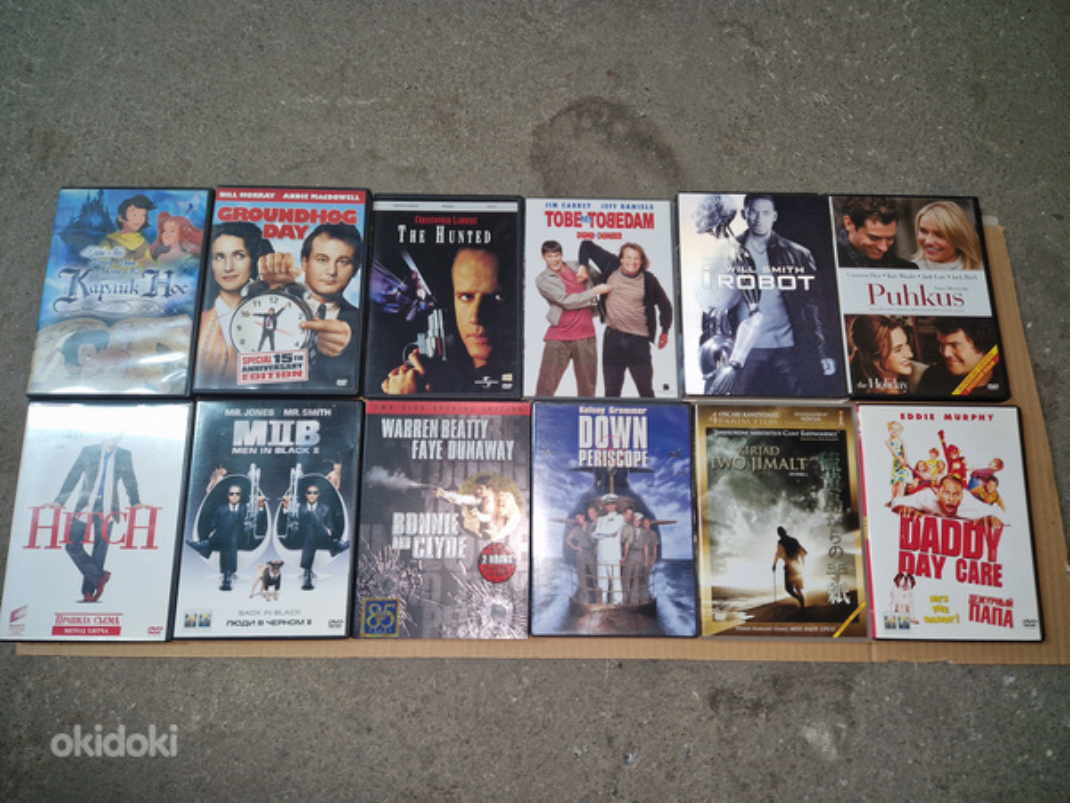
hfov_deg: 73.9
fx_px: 711
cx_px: 535
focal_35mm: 23
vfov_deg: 58.9
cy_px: 402
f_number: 1.8
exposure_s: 1/100
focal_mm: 5.4
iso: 640
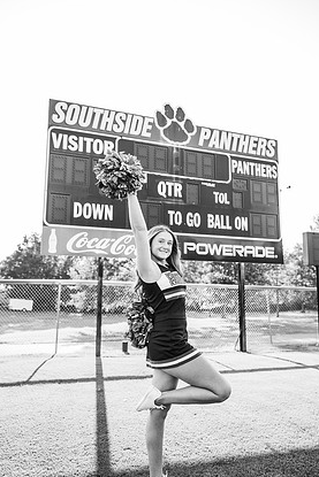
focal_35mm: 26
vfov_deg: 69.4
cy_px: 246
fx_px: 345
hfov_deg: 49.6
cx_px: 166
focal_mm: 24
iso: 200
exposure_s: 1/500
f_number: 2.8
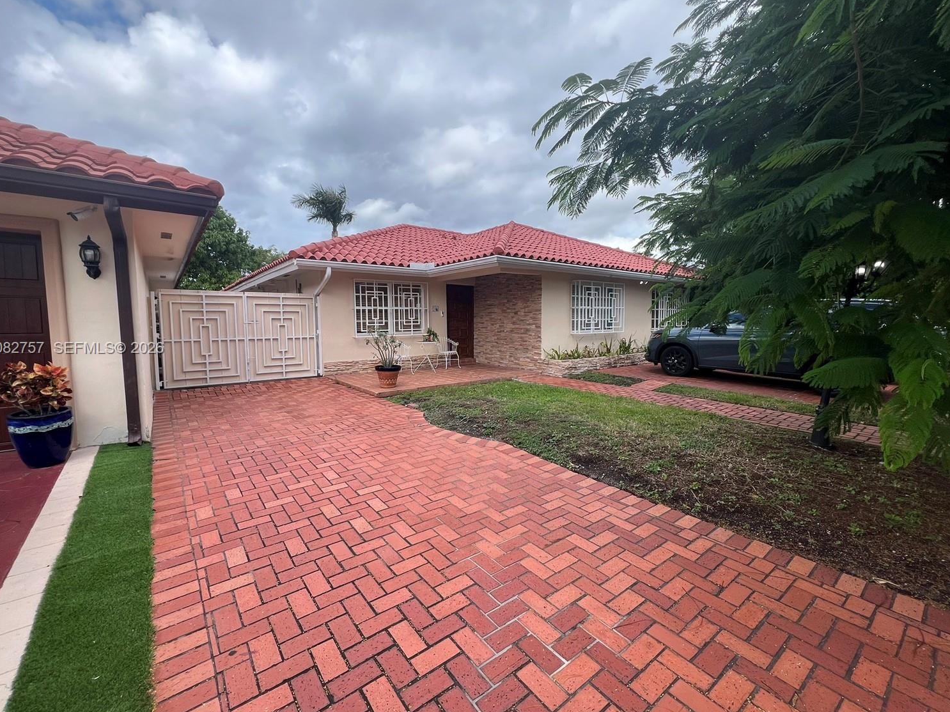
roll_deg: +0.7
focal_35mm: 14
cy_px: 349
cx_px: 476
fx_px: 384
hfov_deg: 102.1
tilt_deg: -6.0
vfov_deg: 85.6
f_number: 1.8
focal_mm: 1.57
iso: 32
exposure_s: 1/861
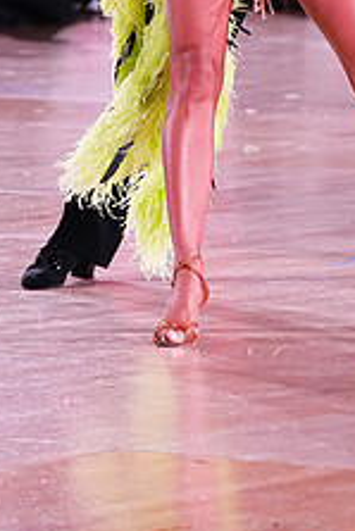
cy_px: -114
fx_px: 5597
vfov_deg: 5.4
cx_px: 232
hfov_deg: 3.6
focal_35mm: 379
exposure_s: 1/320
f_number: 4.5
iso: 4000
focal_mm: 146
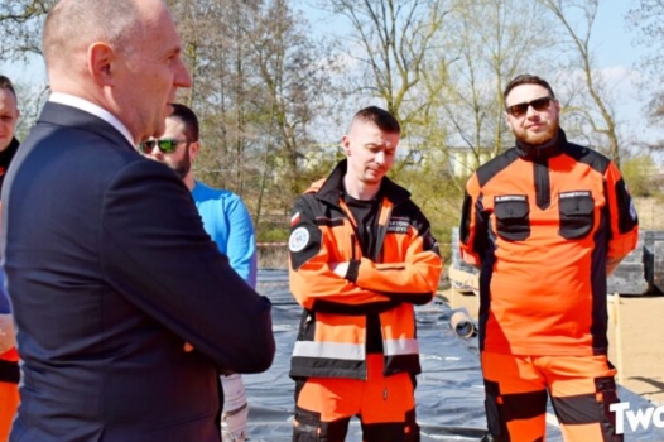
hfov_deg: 27.7
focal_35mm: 73
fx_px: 1346
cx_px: 342
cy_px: 224
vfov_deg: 18.6
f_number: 7.1
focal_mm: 40
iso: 400
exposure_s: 1/1600
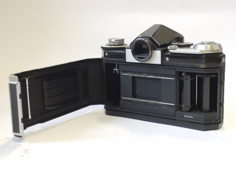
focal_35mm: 60
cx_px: 118
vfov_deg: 24.4
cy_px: 88
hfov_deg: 32.2
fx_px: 409
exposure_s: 1/13
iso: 800
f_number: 10
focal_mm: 30
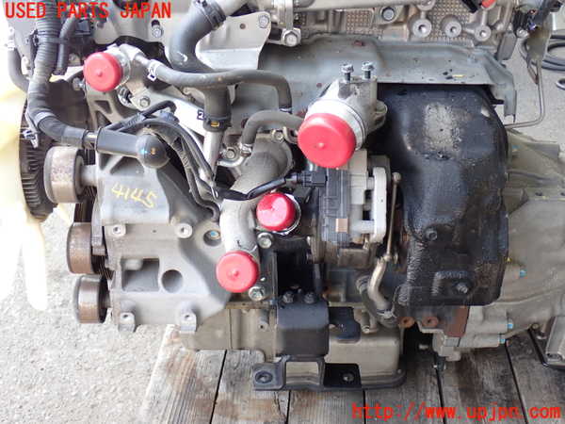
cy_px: 212
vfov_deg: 32.9
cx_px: 282
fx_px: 718
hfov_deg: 42.9
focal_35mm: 44
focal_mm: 7.84
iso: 200
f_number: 2.9
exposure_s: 1/80
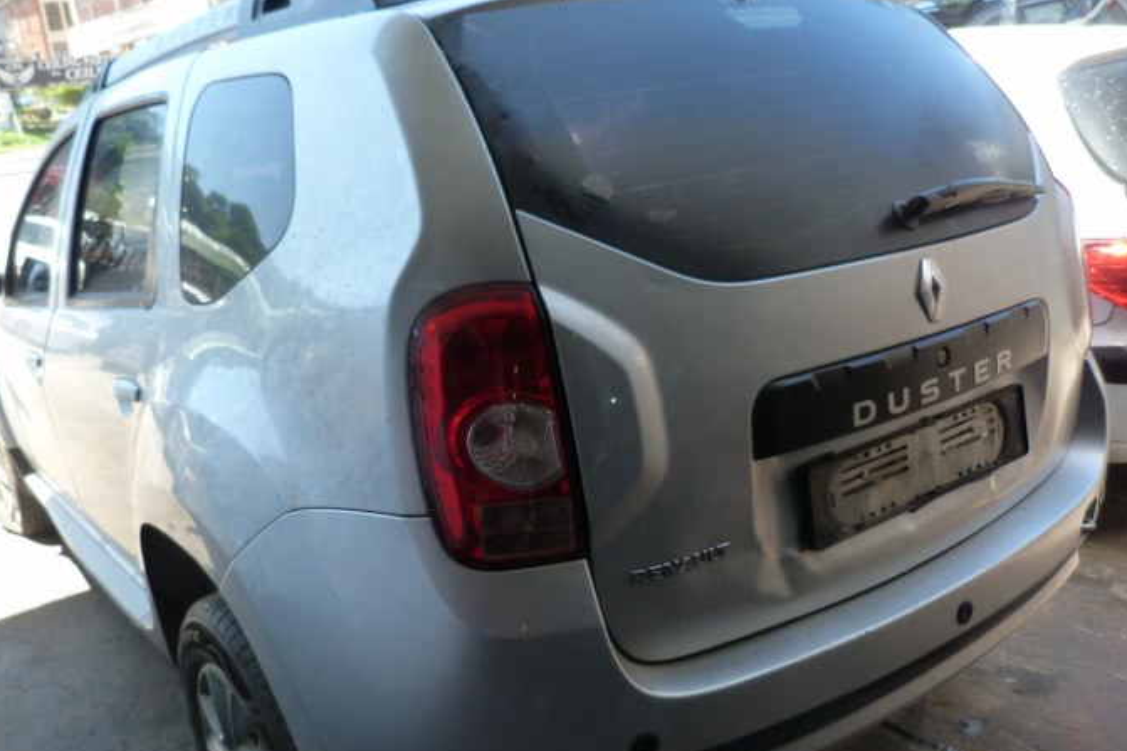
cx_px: 489
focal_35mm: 31
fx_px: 970
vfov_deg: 42.1
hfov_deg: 60.1
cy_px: 447
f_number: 2.8
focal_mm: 4.5
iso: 125
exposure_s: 1/100
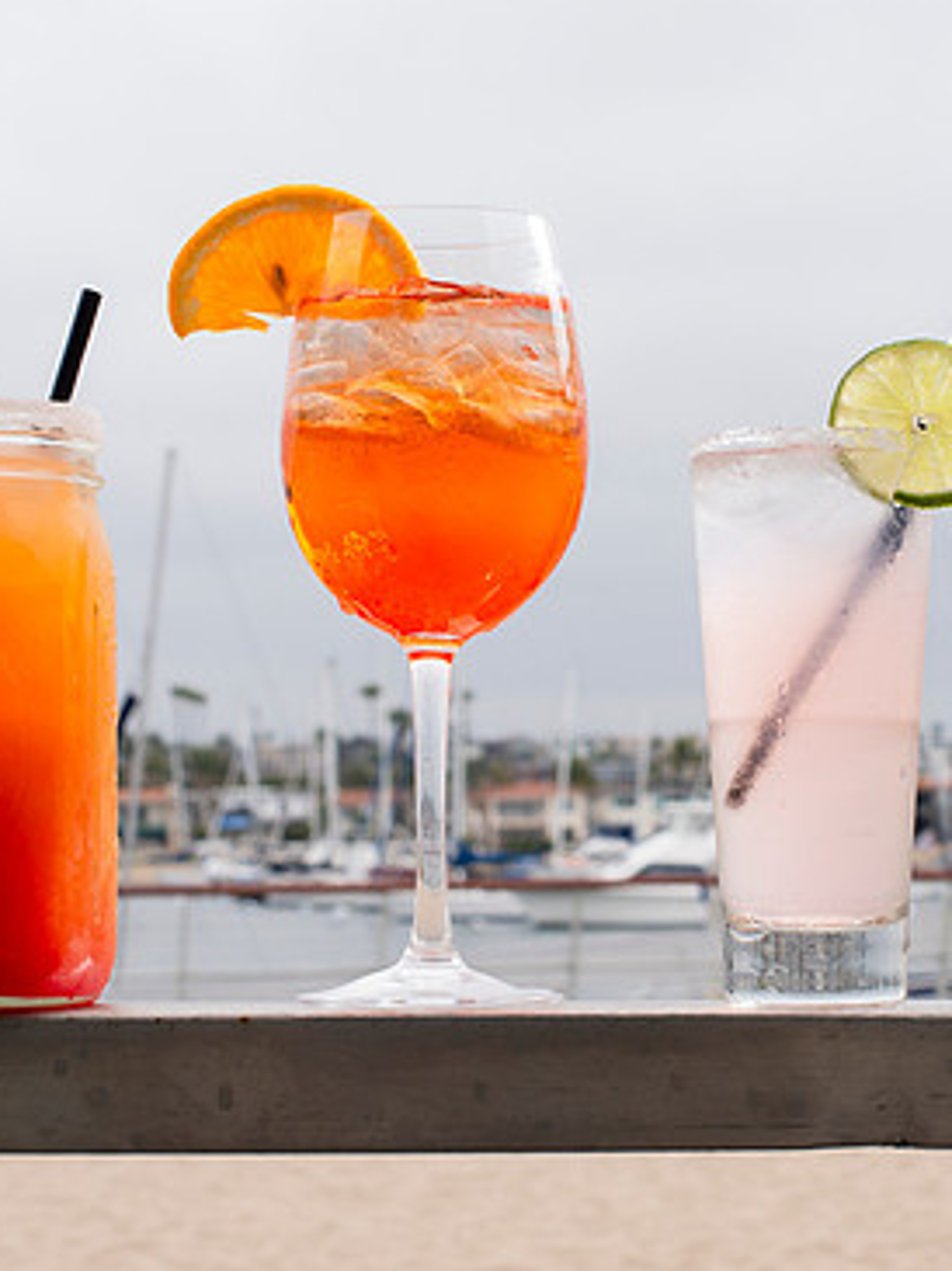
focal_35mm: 97
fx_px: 3561
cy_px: 653
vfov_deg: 20.2
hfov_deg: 15.2
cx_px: 567
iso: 200
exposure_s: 1/250
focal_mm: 50
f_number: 10
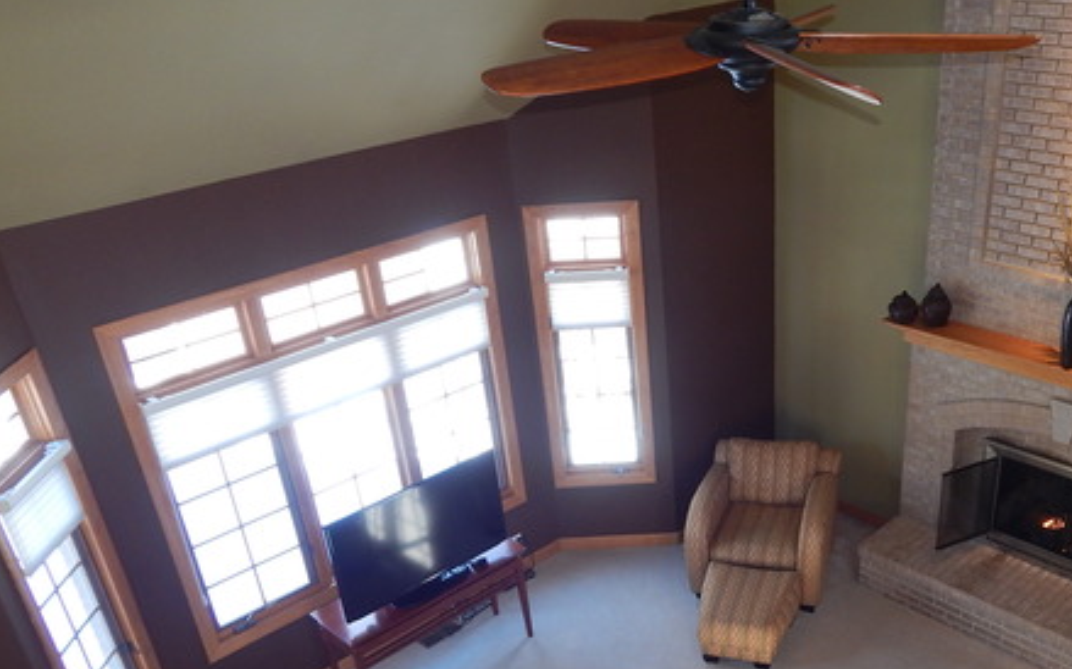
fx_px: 993
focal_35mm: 34
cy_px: 481
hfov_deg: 55.8
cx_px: 694
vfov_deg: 36.6
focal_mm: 4
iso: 180
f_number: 3
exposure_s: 1/30
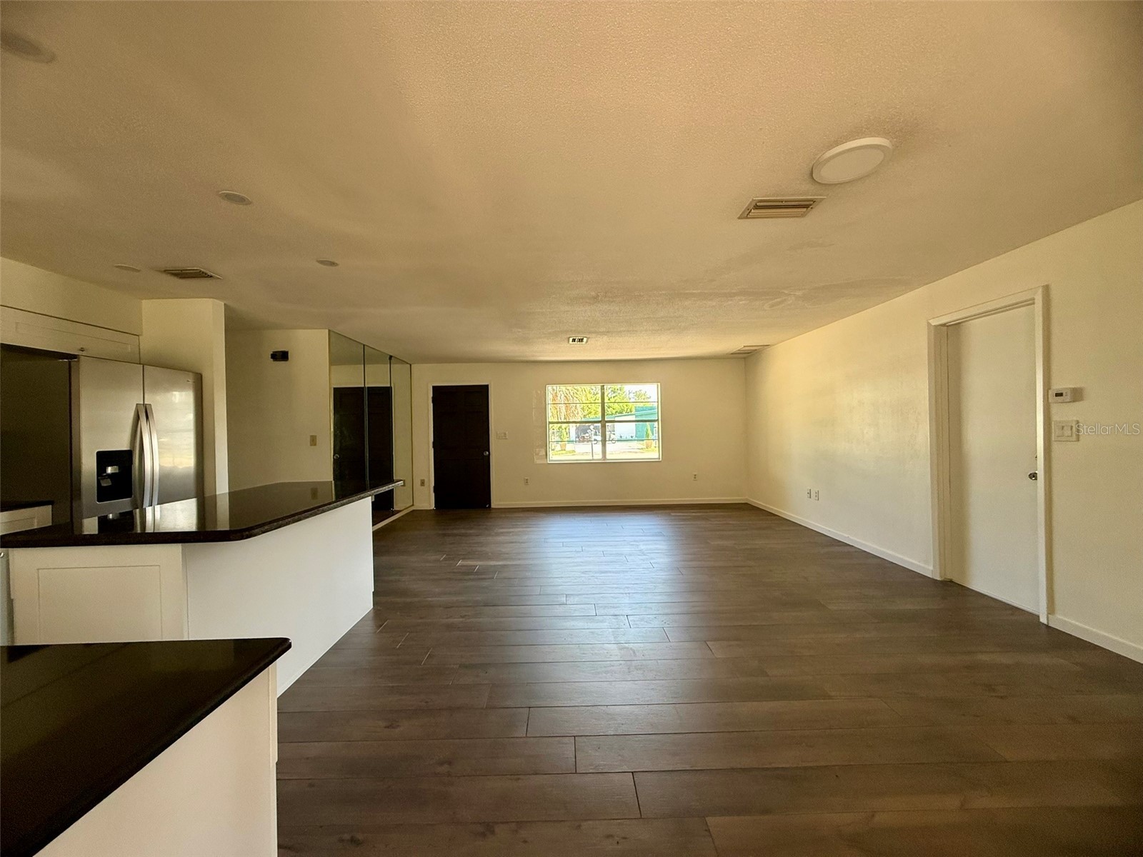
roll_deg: +1.5
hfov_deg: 102.1
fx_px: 462
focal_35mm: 14
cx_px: 572
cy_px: 428
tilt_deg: +0.9
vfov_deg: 85.7
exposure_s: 1/99
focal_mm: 2.22
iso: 125
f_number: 2.2
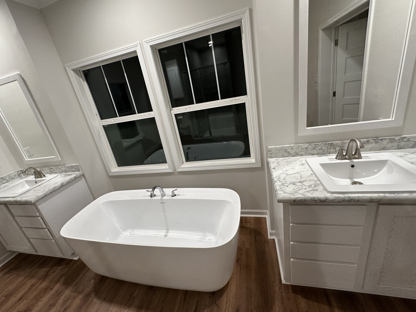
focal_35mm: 15
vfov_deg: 81.7
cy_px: 151
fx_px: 180
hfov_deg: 98.1
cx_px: 200
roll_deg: +10.8
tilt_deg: -18.1
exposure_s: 1/120
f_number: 2.2
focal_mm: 2.22
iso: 250
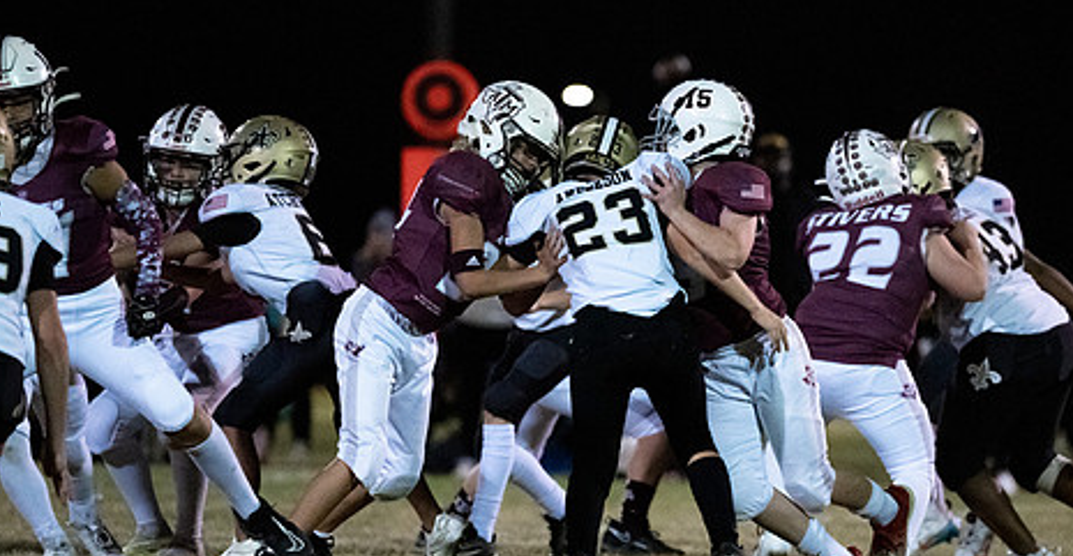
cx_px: 659
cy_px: 329
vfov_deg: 3.3
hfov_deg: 6.4
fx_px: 9608
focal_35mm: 344
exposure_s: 1/1000
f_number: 2.8
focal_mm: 200
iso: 12800
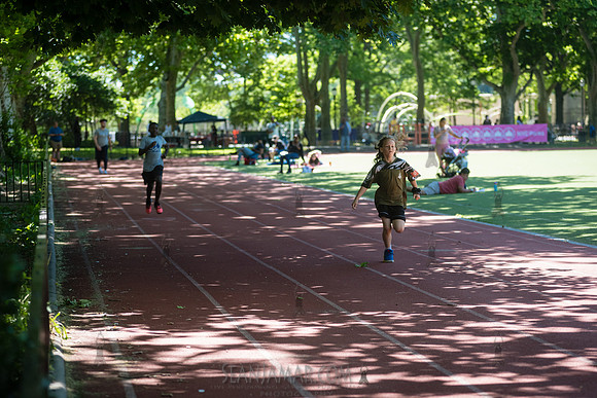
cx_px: 298
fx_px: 1990
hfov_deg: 17.1
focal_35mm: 120
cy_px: 199
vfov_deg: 11.4
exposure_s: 1/1600
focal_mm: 120
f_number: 3.5
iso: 1000
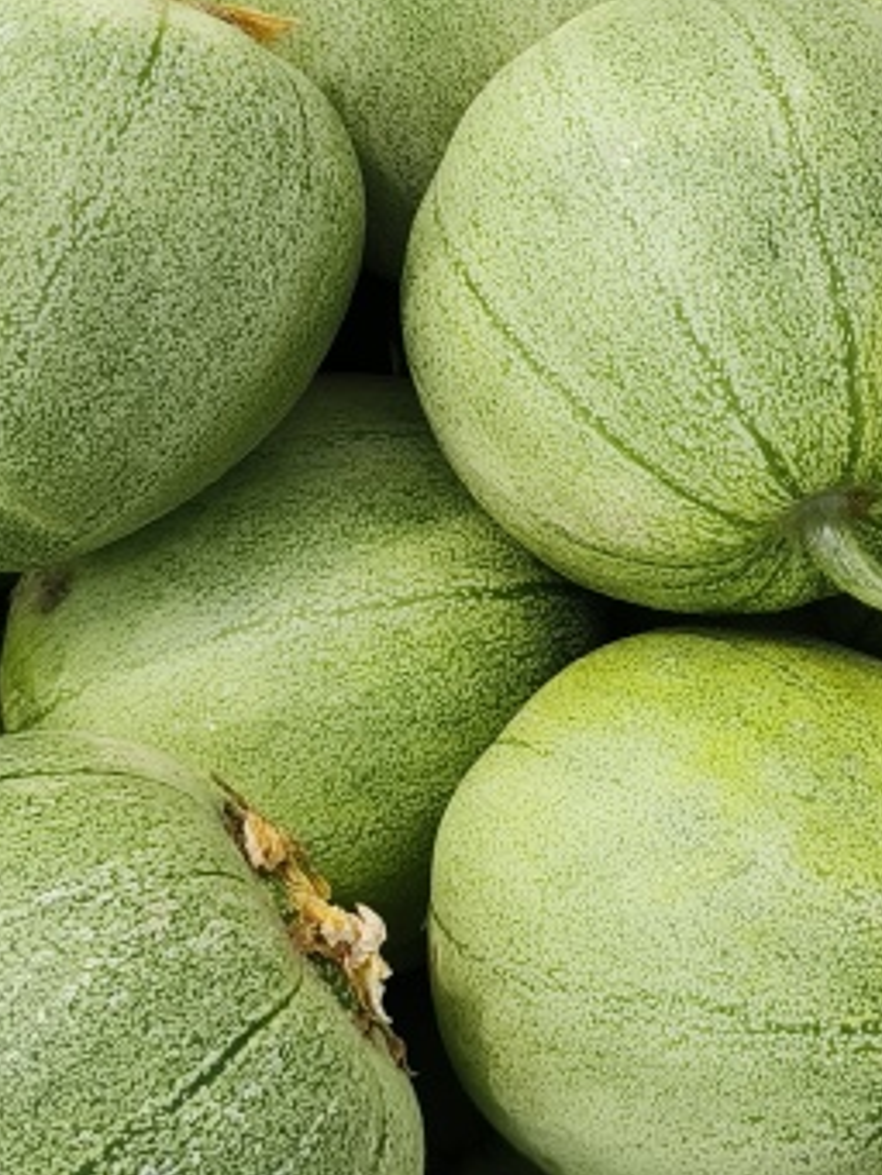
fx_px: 2445
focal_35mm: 72
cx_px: 717
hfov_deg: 20.2
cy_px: 370
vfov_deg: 26.8
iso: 172
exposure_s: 1/1174
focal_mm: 5.5
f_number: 1.75
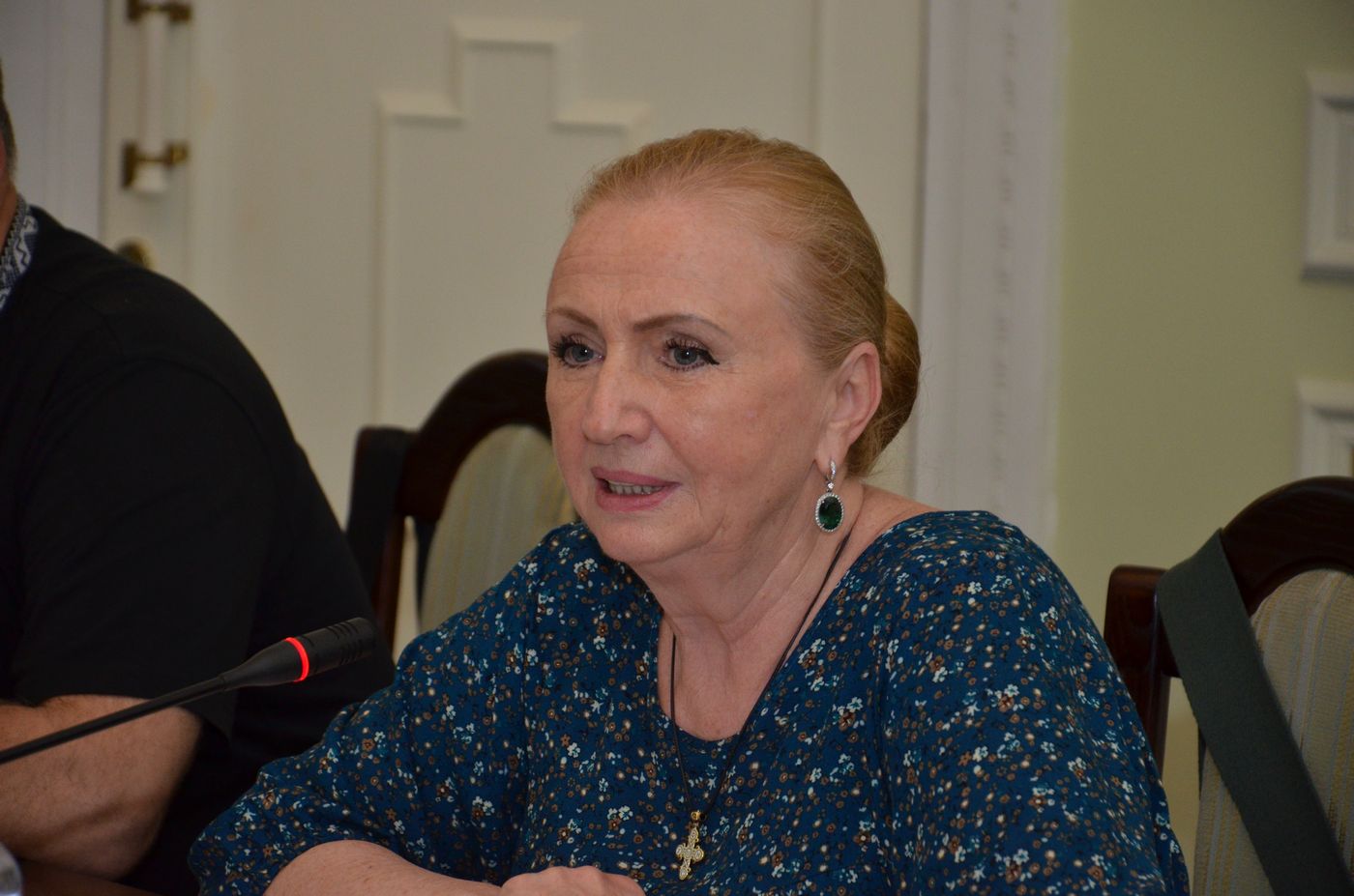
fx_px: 5911
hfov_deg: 13.1
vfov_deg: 8.7
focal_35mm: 158
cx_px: 677
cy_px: 448
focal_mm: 105
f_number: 5.6
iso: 800
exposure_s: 1/250
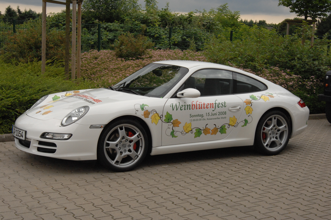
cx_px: 166
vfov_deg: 25.7
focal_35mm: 52
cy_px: 110
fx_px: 482
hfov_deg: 37.9
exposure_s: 1/350
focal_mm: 35
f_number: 9.5
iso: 800
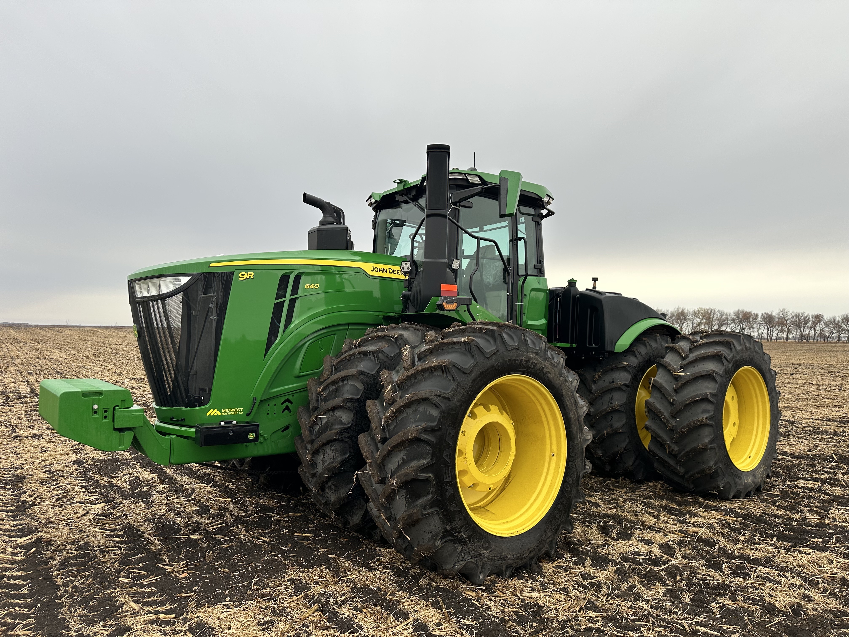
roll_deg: -1.1
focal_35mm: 24
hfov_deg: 71.6
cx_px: 424
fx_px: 589
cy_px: 318
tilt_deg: +1.0
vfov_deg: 56.8
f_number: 1.78
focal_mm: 6.86
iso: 80
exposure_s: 1/306
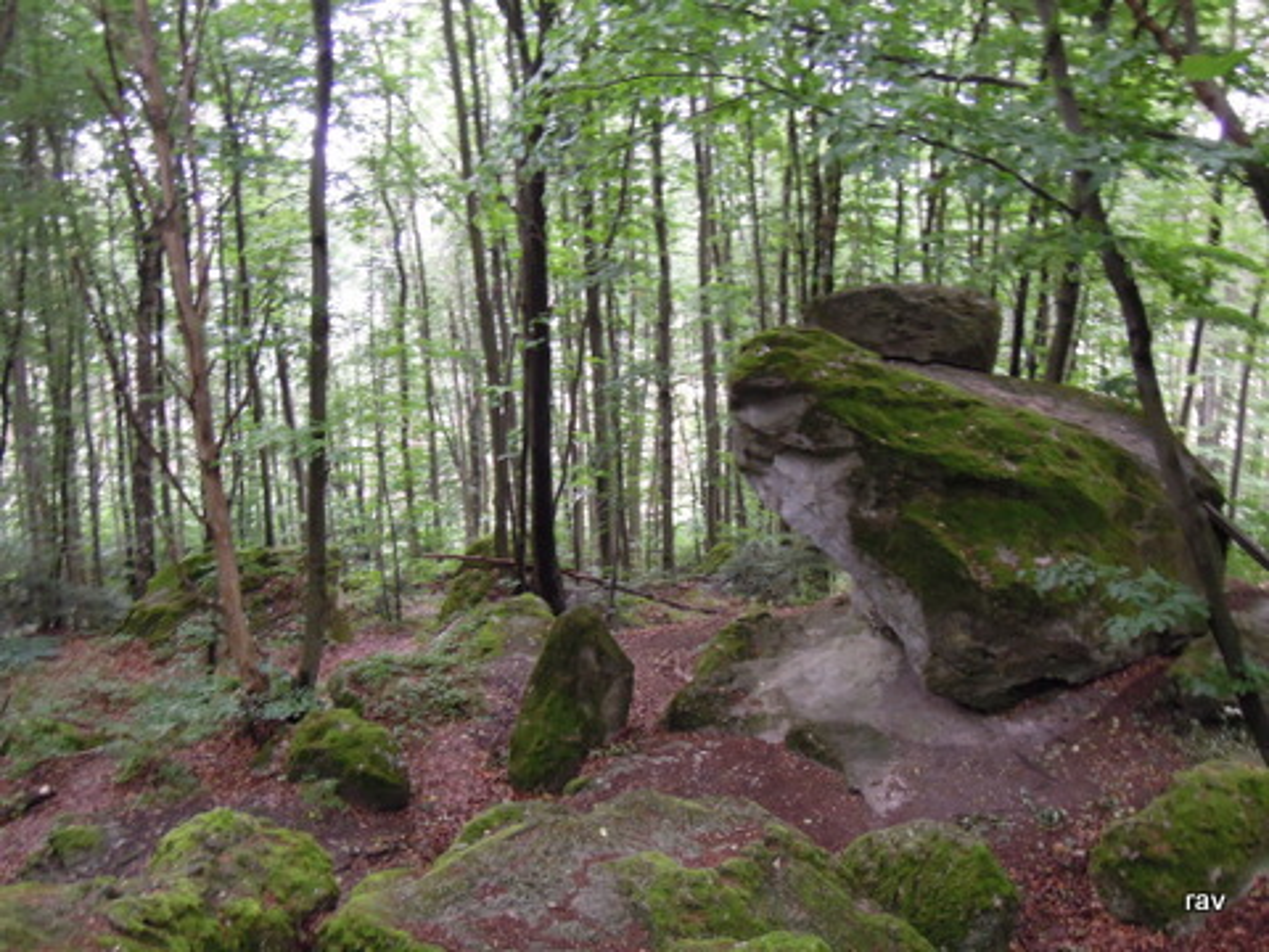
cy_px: 476
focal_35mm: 31
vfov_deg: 45.4
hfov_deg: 58.4
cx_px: 634
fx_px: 1136
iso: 800
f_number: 3
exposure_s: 1/10
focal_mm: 5.5
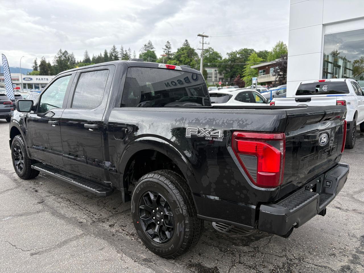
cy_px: 136
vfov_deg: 53.1
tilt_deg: -7.5
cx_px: 182
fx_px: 273
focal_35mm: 26
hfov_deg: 67.3
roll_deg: +1.1
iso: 64
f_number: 1.6
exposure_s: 1/801
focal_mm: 5.96
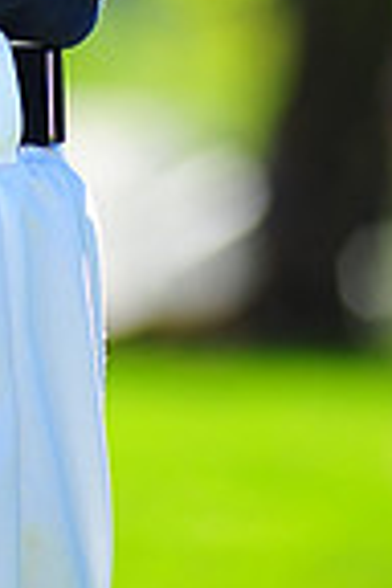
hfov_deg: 1.9
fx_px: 11841
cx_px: -139
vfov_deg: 2.8
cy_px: -547
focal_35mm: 725
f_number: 5
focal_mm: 180
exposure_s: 1/400
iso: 200
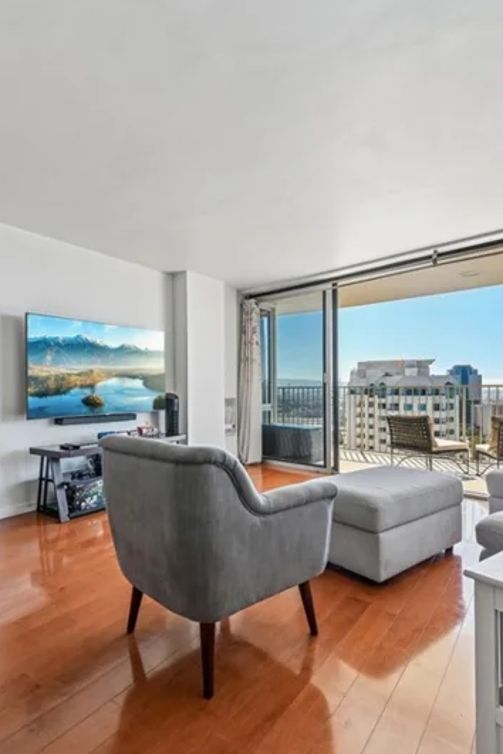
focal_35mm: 19
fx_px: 398
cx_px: 229
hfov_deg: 64.4
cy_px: 389
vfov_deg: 86.9
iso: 250
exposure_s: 1/30
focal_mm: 12
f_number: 8
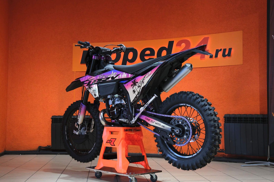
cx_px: 137
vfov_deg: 30.5
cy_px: 91
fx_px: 335
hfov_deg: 44.5
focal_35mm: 44
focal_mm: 29.2
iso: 1250
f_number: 4
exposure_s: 1/100
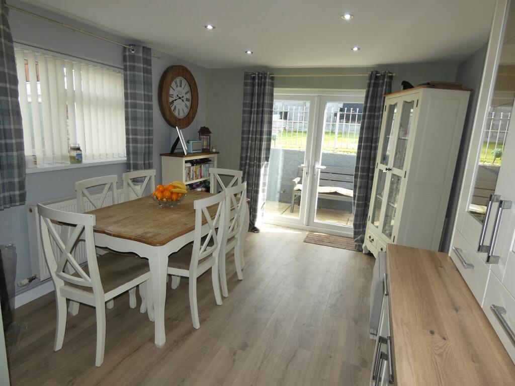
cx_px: 258
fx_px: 298
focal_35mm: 20
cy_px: 193
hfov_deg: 81.7
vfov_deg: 66.0
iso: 80
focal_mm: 3.6
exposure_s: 1/100
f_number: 2.8
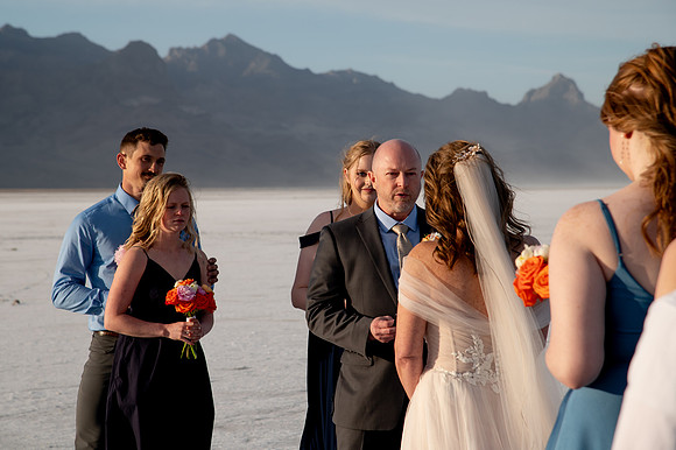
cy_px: 210
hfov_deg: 16.0
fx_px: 2400
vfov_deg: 10.7
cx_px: 316
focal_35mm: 128
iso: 200
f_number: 8
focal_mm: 120
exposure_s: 1/320
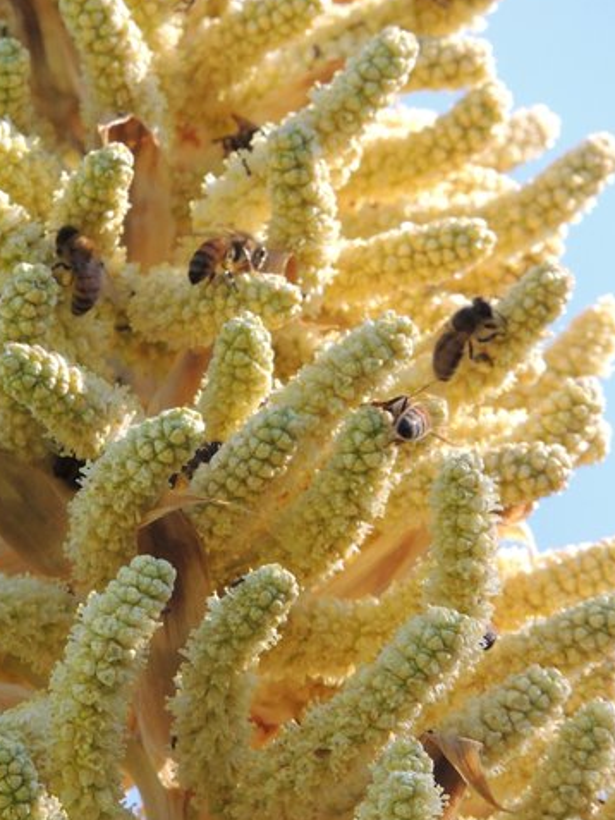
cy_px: 524
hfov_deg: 1.3
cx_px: 189
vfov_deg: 1.7
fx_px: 27798
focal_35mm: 1174
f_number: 5
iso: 360
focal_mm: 124.8
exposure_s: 1/400
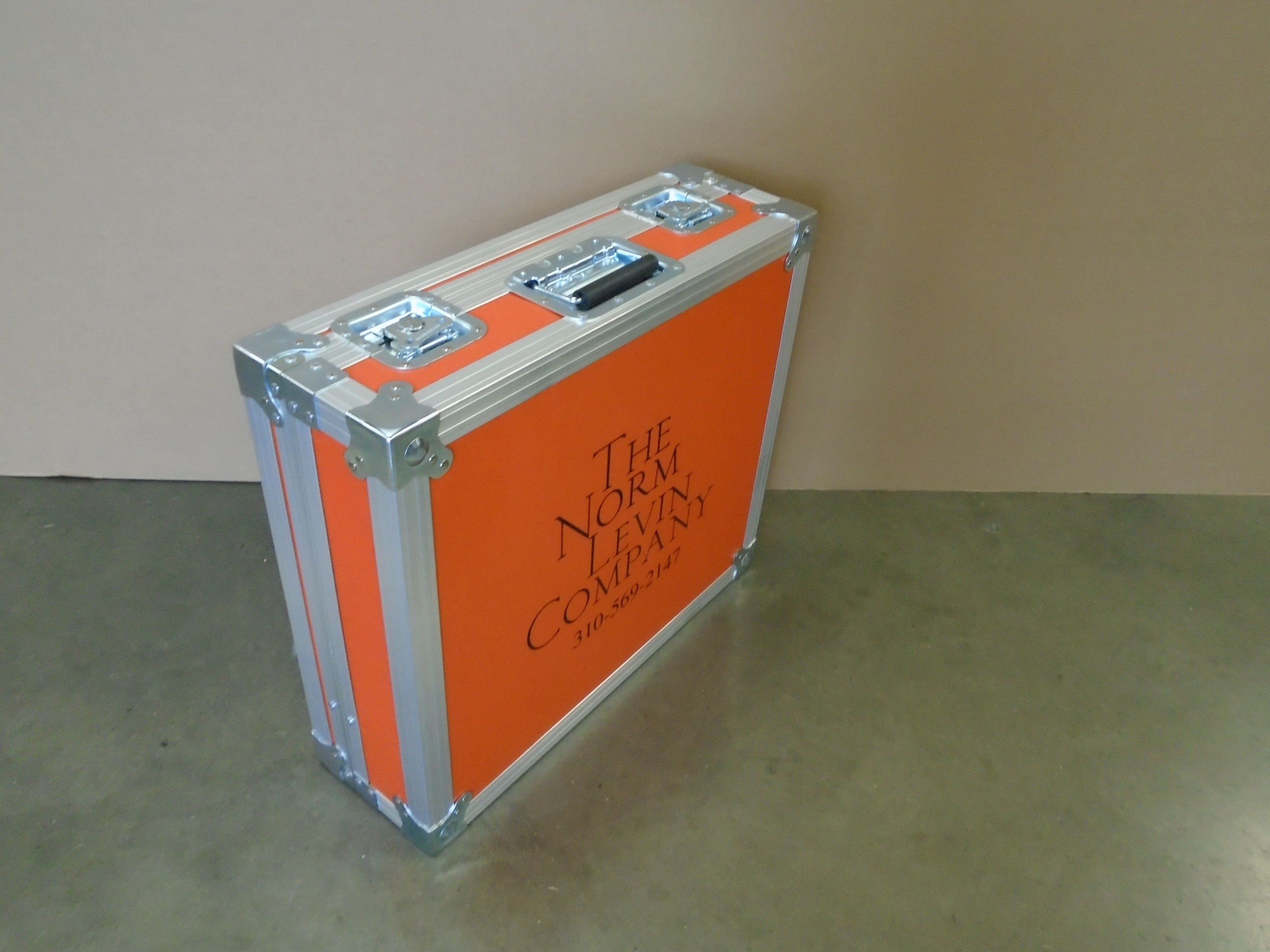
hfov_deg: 67.3
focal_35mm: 26
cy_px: 476
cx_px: 635
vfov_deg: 53.1
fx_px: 954
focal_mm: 4.6
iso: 400
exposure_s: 1/25
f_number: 3.2
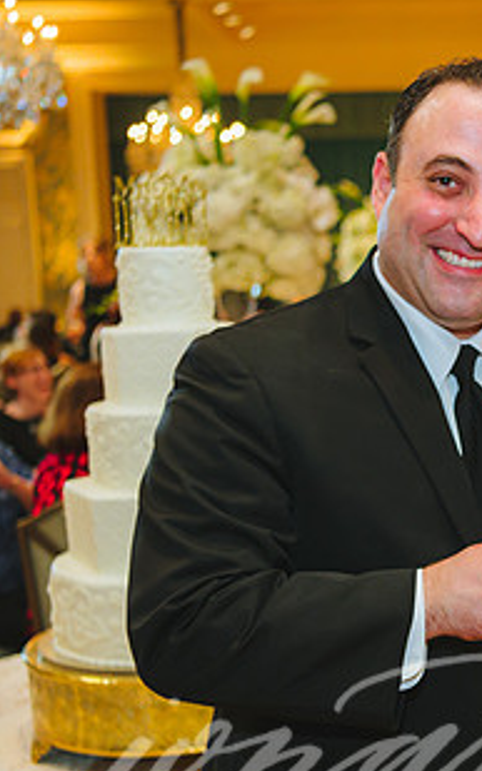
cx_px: 582
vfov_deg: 30.5
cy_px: 472
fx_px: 1409
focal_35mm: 67
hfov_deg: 18.4
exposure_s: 1/60
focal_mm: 35
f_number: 2.8
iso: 1250
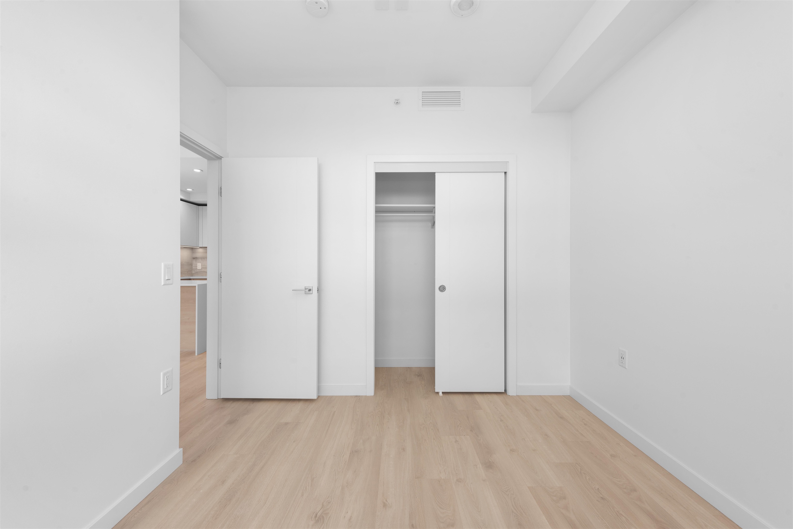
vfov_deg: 81.2
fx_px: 308
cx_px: 396
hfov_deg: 104.2
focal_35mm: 14
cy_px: 264
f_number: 8
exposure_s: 1/50
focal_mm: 14
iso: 320
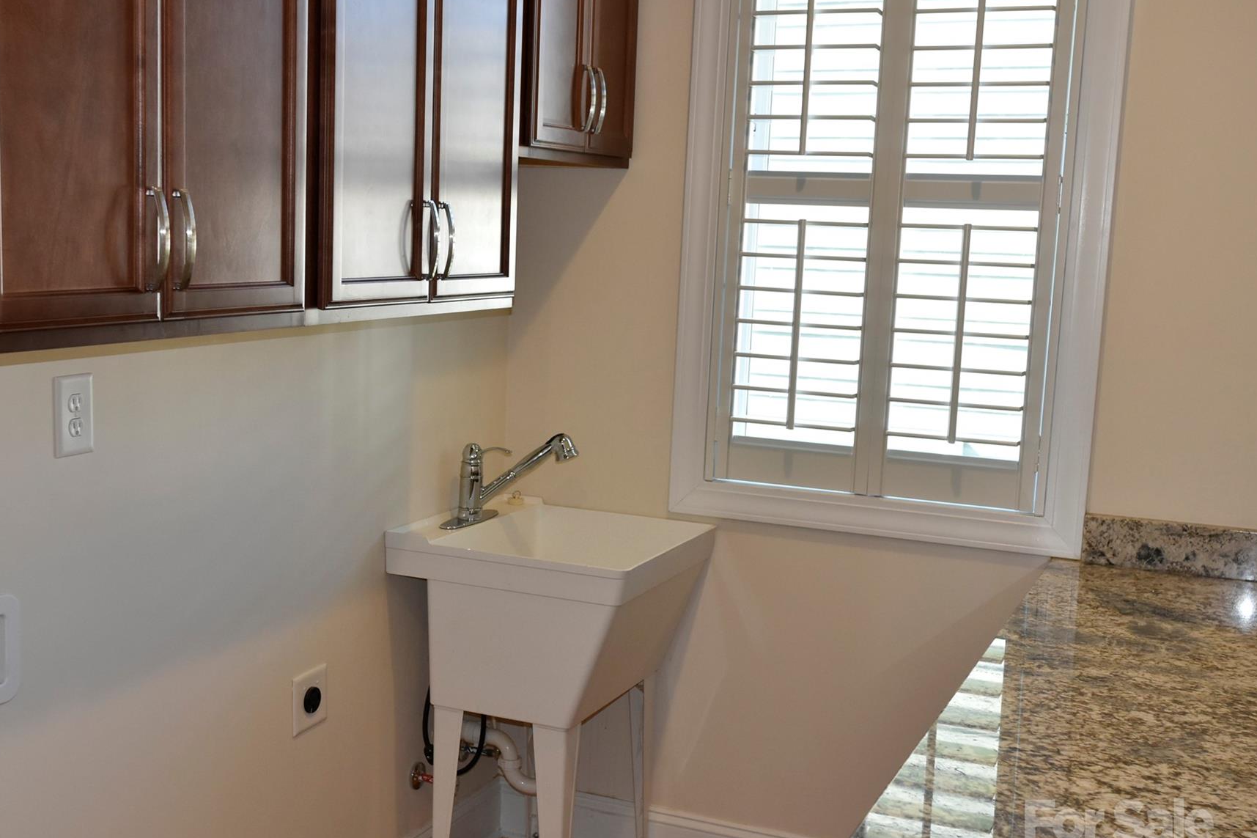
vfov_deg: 31.2
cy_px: 437
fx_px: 1501
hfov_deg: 45.2
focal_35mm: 43
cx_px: 516
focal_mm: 24
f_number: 4
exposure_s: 1/200
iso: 800
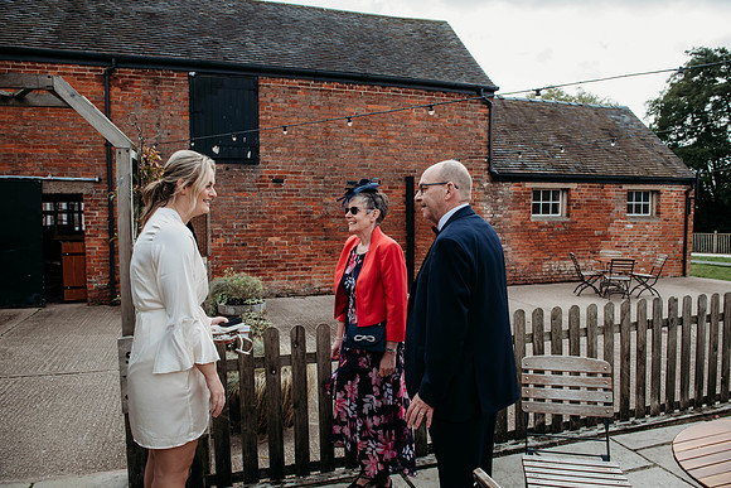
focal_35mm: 24
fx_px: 487
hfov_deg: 73.7
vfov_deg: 53.2
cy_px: 244
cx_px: 366
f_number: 5.6
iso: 110
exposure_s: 1/200
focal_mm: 24
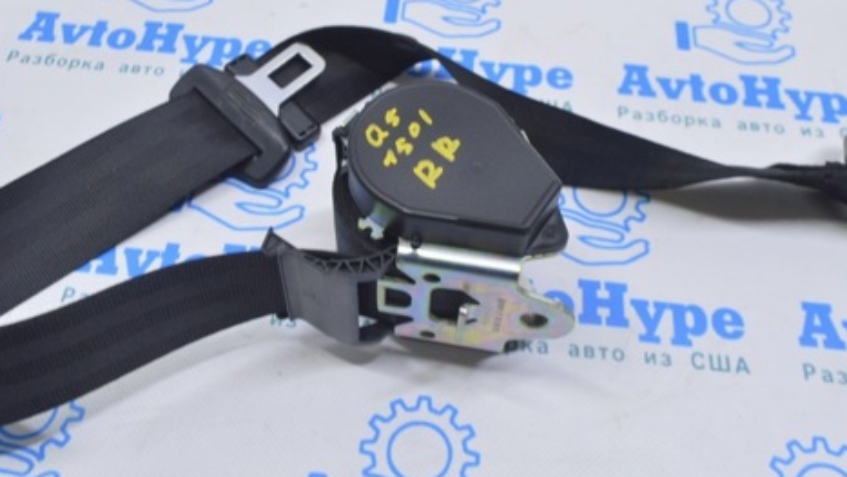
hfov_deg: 47.3
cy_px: 135
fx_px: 966
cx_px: 388
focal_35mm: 43
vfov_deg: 27.5
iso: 400
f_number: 5.6
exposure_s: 1/20
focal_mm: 20
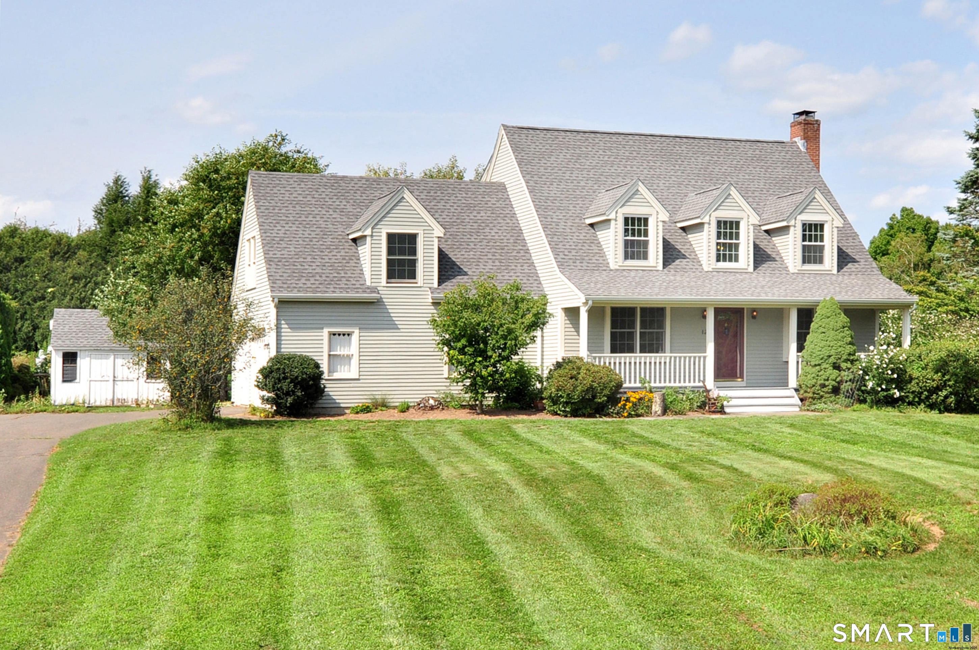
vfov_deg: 43.5
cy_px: 325
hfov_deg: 62.0
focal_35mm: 30
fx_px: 815
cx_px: 490
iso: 250
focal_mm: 20
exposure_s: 1/400
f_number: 8
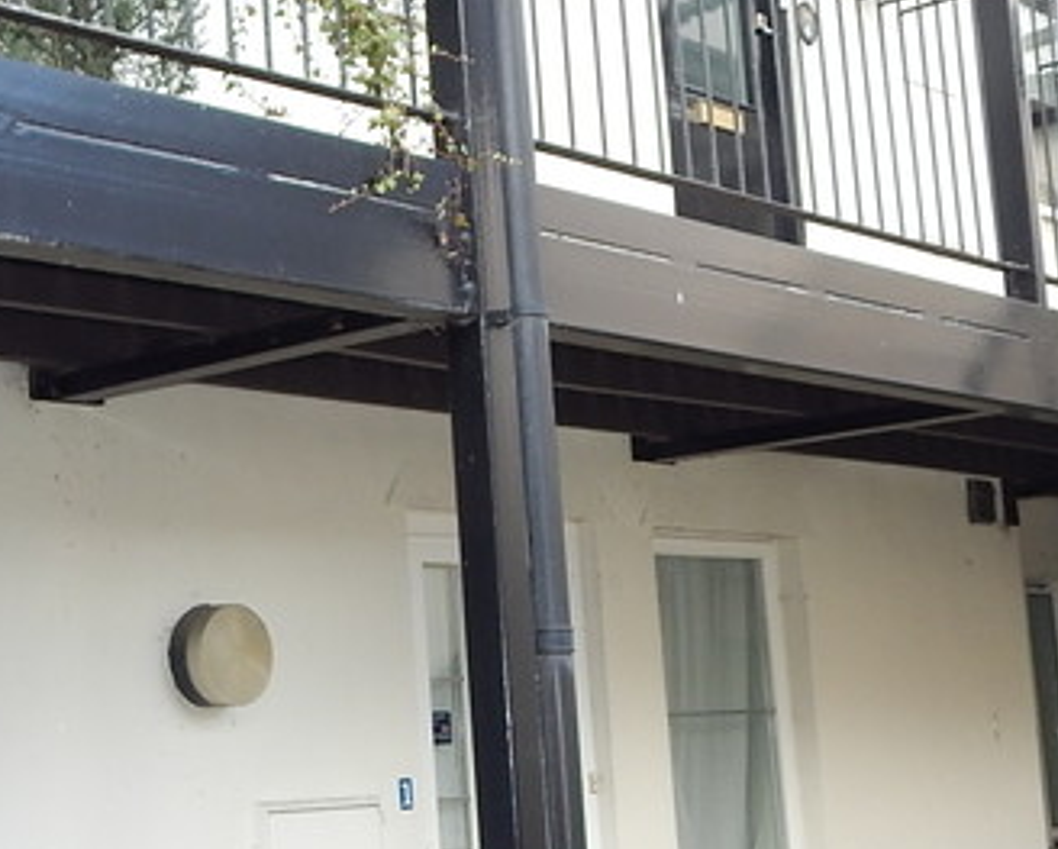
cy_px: 423
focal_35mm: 70
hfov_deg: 26.3
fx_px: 2194
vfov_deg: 21.9
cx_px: 132
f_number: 3
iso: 125
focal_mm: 4
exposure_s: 1/100
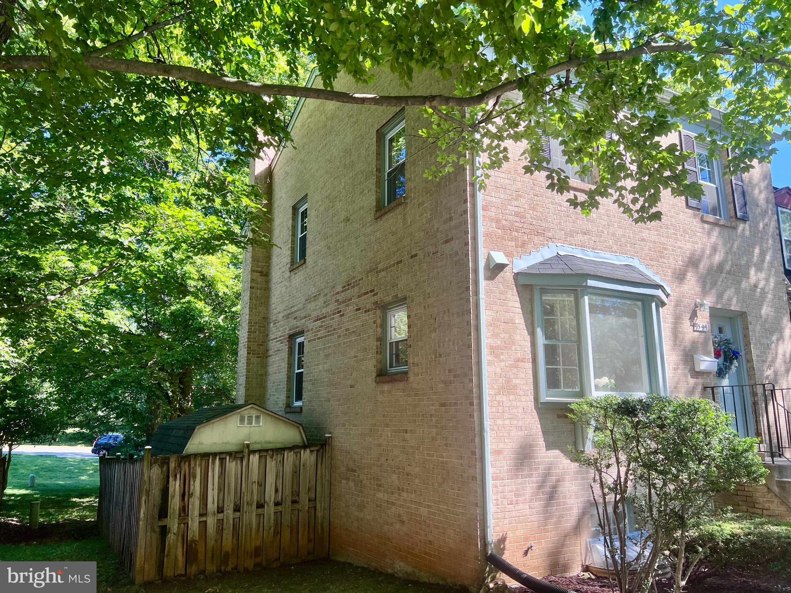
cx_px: 396
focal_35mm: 26
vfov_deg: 53.1
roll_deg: +0.2
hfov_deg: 67.3
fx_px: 594
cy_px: 296
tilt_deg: +10.8
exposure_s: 1/797
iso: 50
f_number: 1.5
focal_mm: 5.7
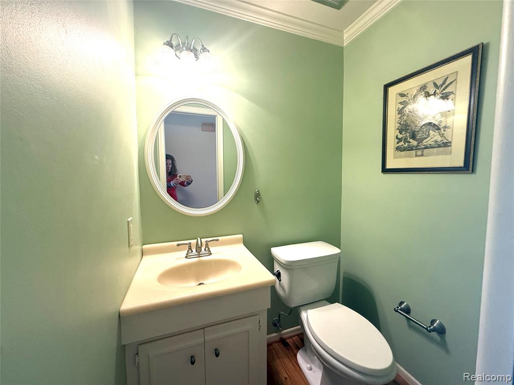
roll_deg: +0.5
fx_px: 208
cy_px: 192
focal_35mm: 14
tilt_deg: -4.4
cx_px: 257
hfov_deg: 102.1
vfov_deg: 85.7
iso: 200
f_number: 2.2
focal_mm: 2.22
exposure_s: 1/60
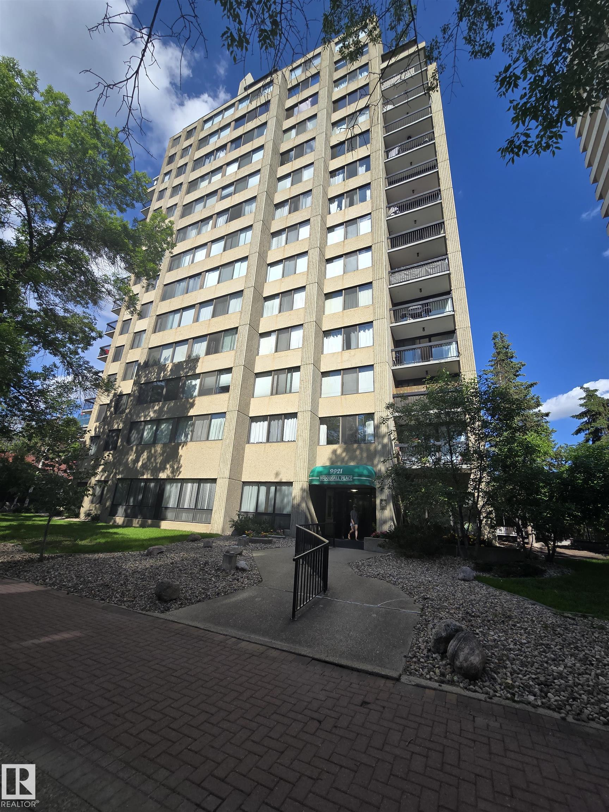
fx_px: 305
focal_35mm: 13
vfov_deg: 106.2
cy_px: 406
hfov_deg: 89.9
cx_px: 304
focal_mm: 2.2
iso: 50
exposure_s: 1/1580
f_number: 2.2
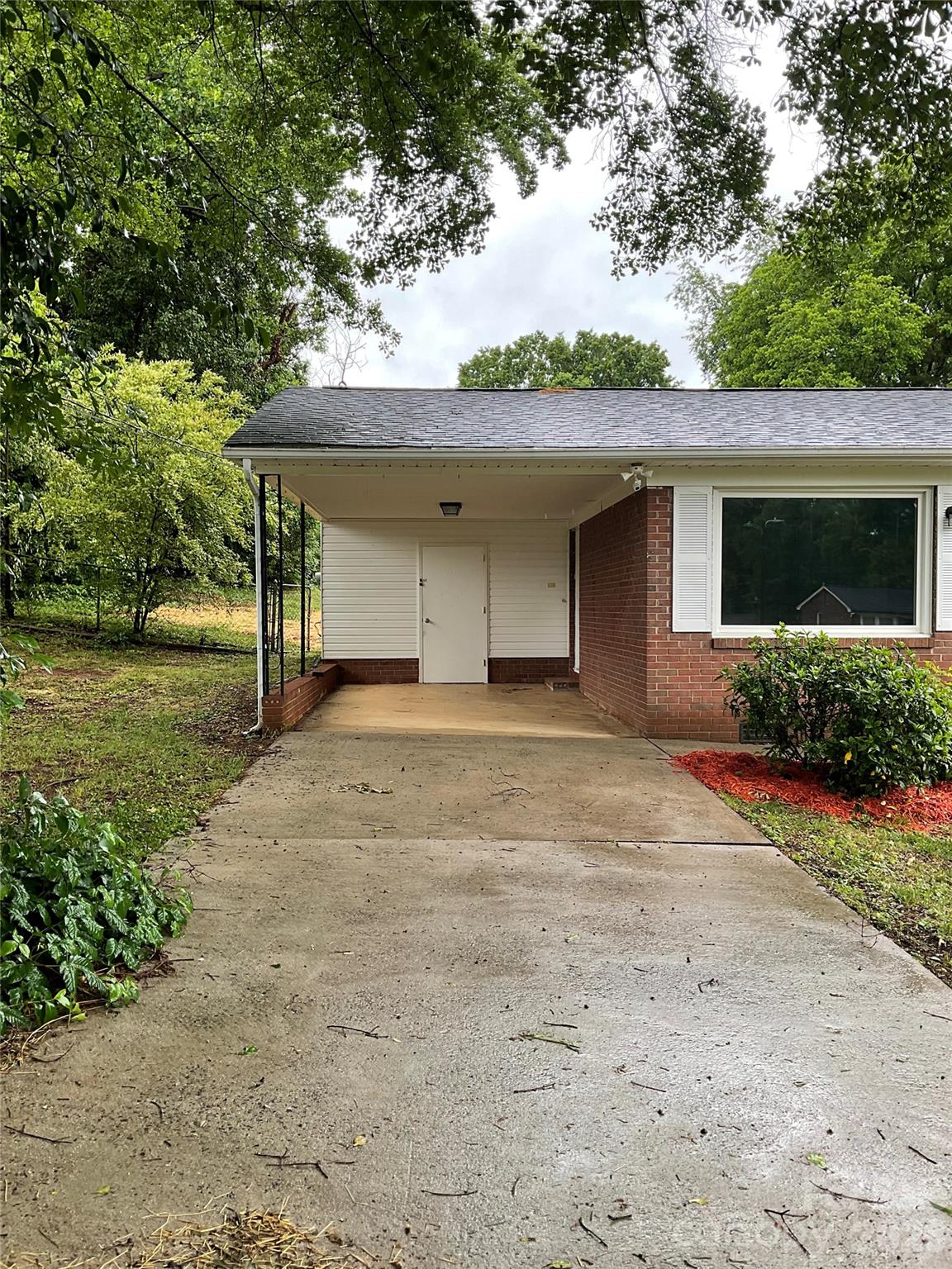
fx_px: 1063
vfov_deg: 61.7
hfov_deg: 48.2
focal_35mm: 29
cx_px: 476
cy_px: 634
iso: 16
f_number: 1.8
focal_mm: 3
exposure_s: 1/223
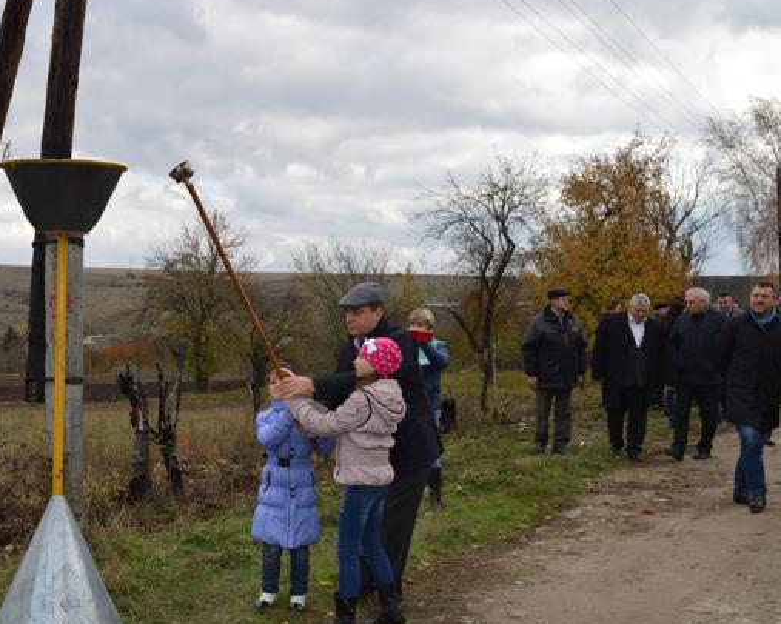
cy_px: 354
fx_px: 1040
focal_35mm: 45
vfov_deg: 33.4
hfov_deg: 40.5
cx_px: 241
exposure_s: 1/200
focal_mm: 22
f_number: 6.3
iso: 100
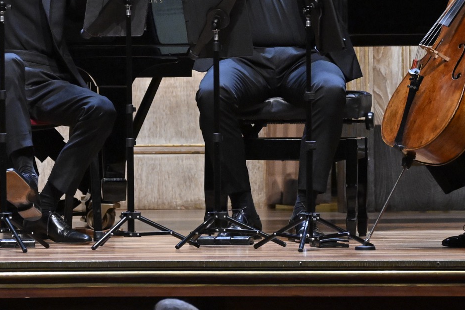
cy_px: -87
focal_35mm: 488
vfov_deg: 2.8
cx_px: 173
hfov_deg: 4.2
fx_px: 6304
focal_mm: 190
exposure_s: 1/200
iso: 5000
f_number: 5.6
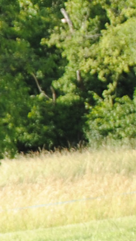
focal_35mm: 357
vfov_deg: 6.0
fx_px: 2289
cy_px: 220
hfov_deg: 3.3
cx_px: -280
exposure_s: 1/160
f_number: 6.3
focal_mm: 32
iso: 100
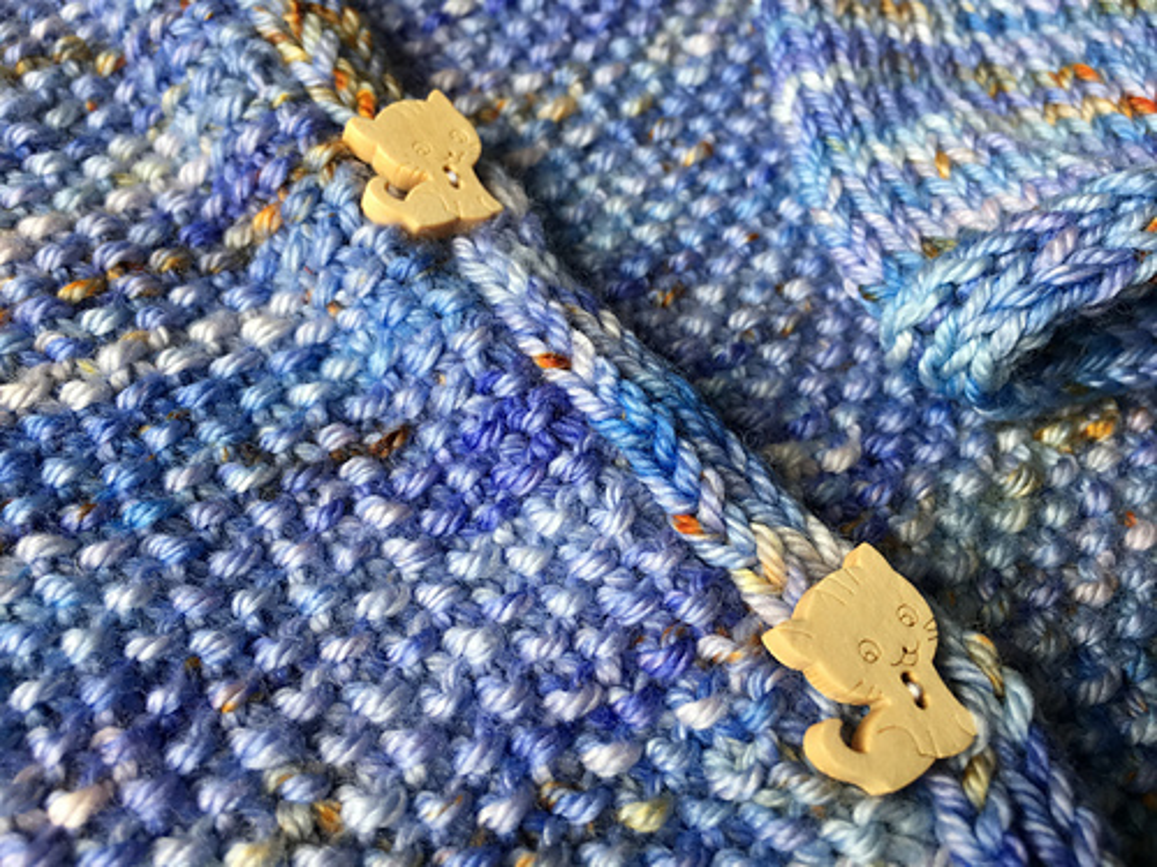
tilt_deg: -55.2
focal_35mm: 29
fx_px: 969
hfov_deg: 61.7
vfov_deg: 48.2
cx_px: 578
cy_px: 434
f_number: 2.2
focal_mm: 4.15
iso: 40
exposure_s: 1/100
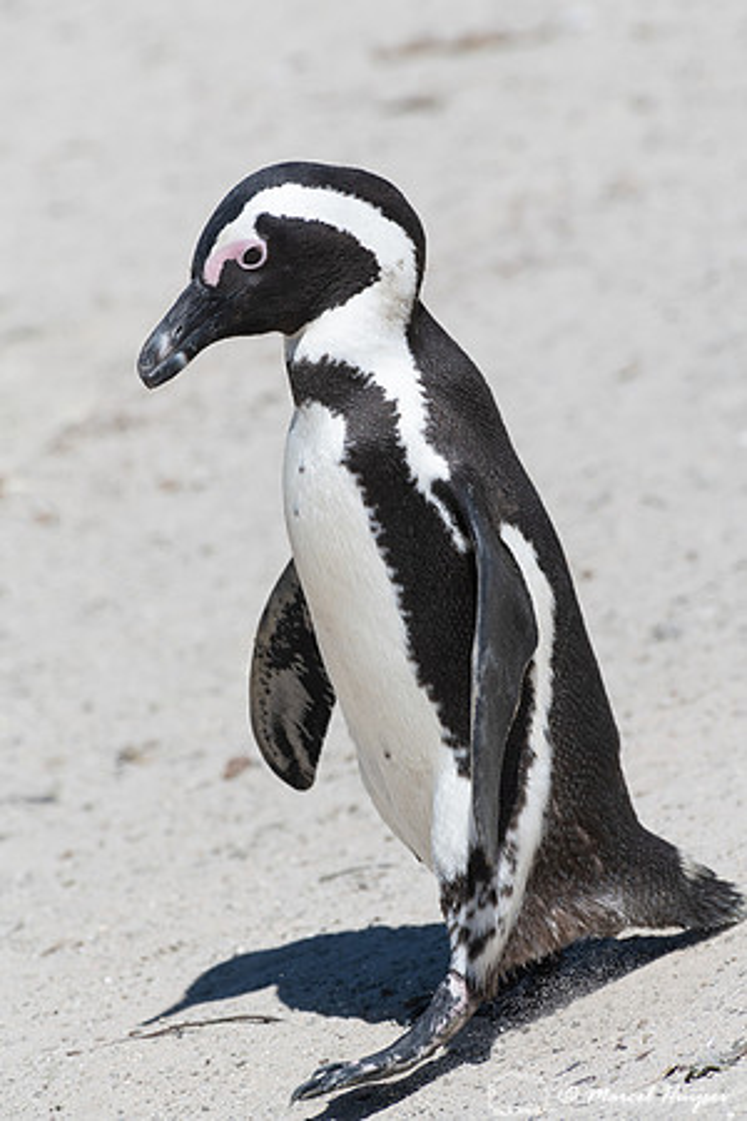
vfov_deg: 3.4
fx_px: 18674
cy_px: 560
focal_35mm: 600
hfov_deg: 2.3
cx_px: 374
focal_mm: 600
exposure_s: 1/1250
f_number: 13
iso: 500
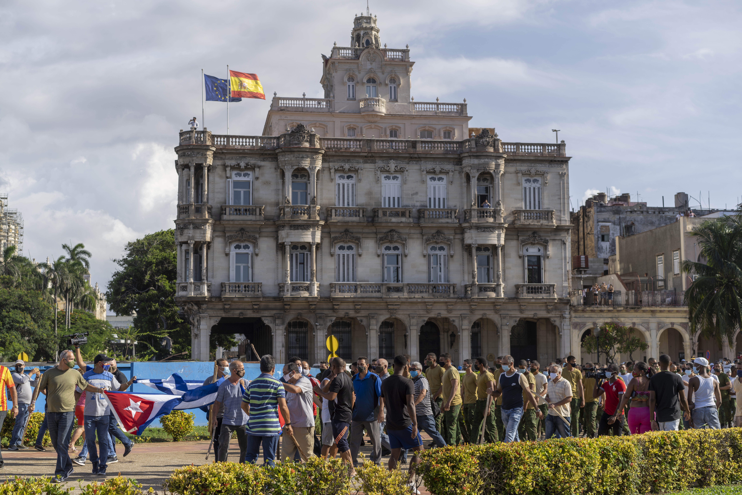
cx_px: 371
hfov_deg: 36.2
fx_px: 1134
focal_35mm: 55
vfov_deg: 24.6
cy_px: 248
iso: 100
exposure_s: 1/400
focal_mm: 55
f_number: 5
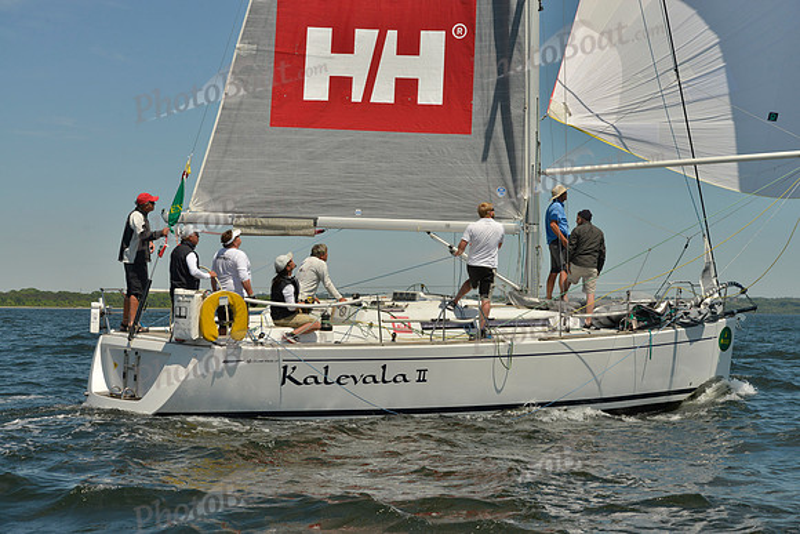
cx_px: 400
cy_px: 267
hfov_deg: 28.8
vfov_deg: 19.5
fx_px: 1556
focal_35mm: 70
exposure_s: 1/1600
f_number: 10
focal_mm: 70
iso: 280
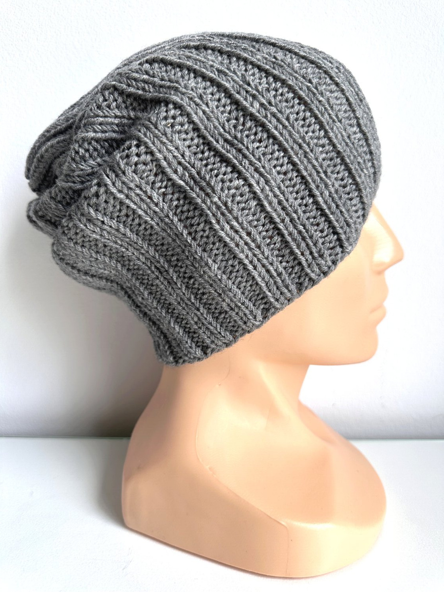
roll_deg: -0.7
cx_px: 222
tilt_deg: -9.2
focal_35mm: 24
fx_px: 410
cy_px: 296
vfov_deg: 71.6
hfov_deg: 56.8
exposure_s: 1/132
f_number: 1.78
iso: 64
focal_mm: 6.86
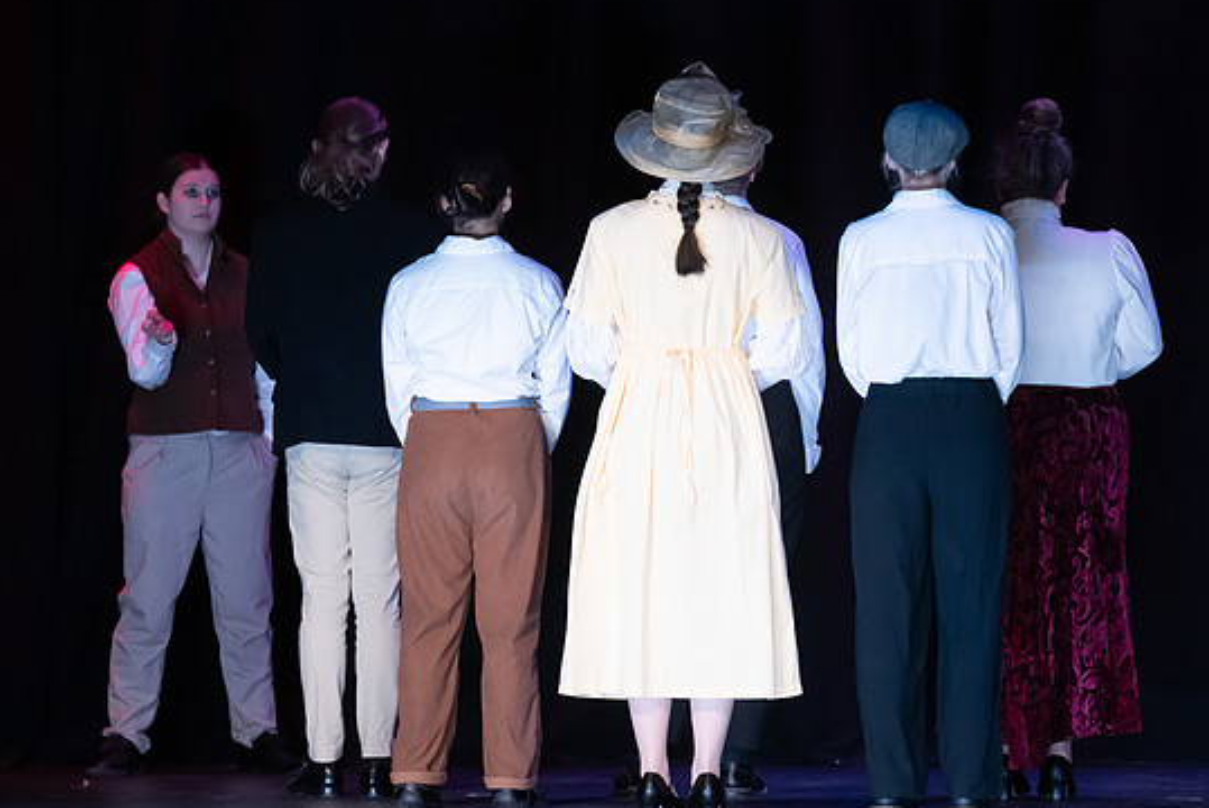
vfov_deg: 4.1
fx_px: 11290
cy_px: 430
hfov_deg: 6.1
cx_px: 720
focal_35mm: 336
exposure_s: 1/320
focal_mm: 200
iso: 3200
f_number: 2.8
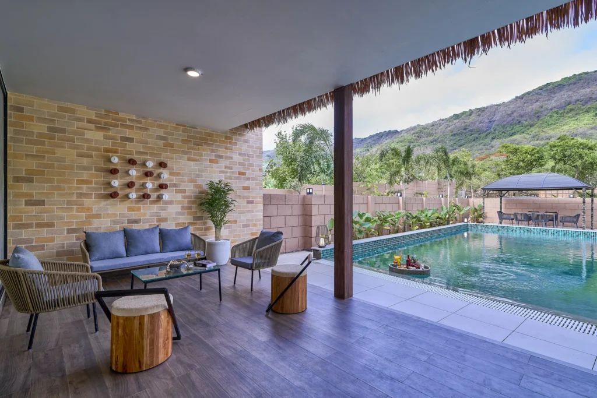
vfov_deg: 73.8
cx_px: 298
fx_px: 265
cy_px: 199
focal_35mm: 16
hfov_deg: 96.7
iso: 200
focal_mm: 16
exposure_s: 1/25
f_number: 8
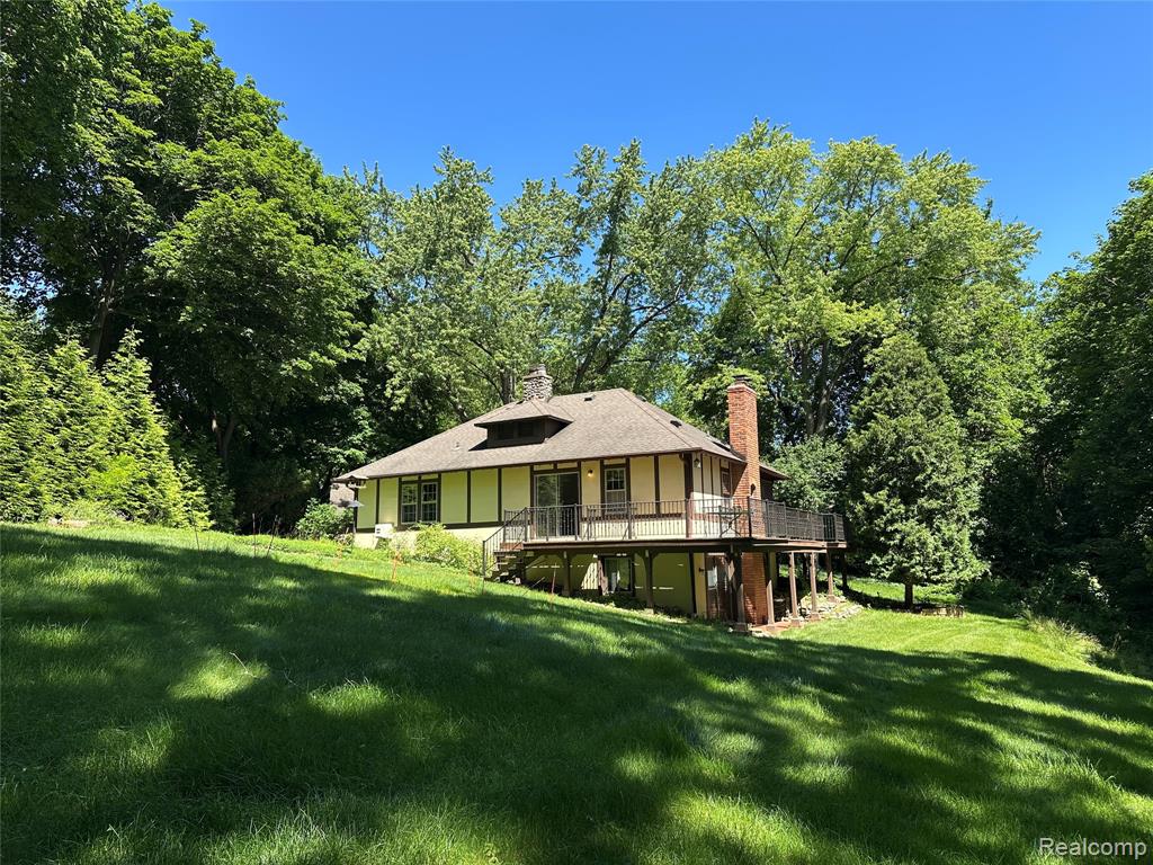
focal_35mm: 24
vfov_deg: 56.8
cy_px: 432
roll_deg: +1.0
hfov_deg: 71.6
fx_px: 799
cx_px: 576
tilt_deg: +9.5
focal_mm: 6.86
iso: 80
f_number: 1.78
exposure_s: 1/1357
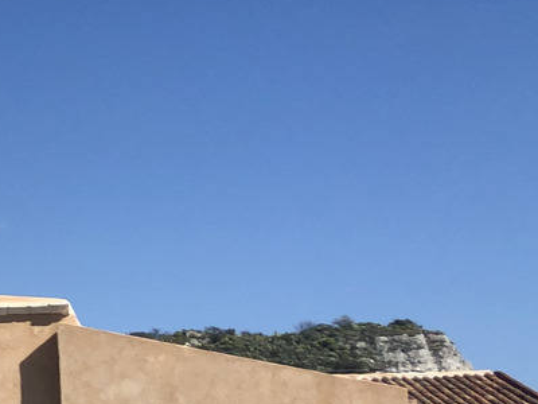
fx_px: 1741
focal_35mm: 112
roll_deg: +0.4
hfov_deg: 14.6
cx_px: -526
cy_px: 335
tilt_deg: +6.8
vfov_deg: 13.1
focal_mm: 4
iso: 20
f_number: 1.8
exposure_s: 1/3205
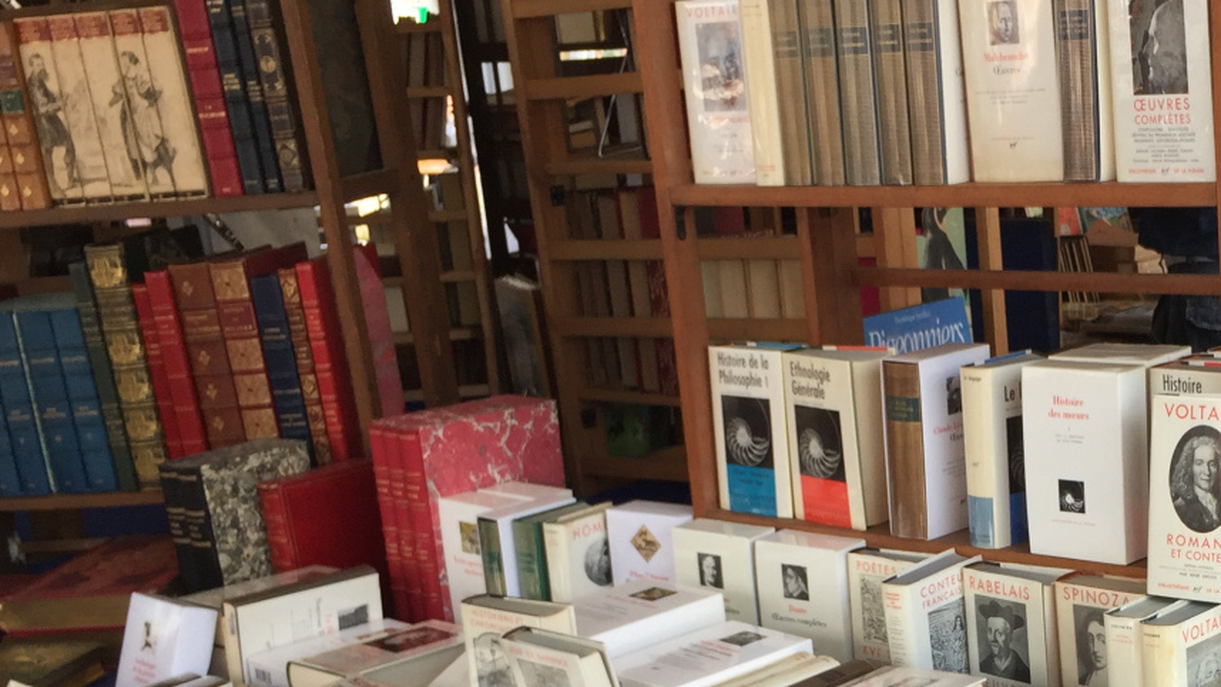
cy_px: 701
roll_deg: +3.0
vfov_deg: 19.7
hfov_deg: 34.0
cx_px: 1030
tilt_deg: -18.4
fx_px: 1910
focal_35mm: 59
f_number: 2.2
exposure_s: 1/425
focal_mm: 4.15
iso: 32
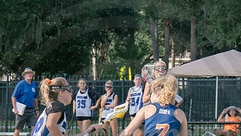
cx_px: 165
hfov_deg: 4.7
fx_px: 2929
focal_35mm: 458
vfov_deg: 2.7
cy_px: 104
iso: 250
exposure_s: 1/800
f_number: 5.6
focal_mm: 70
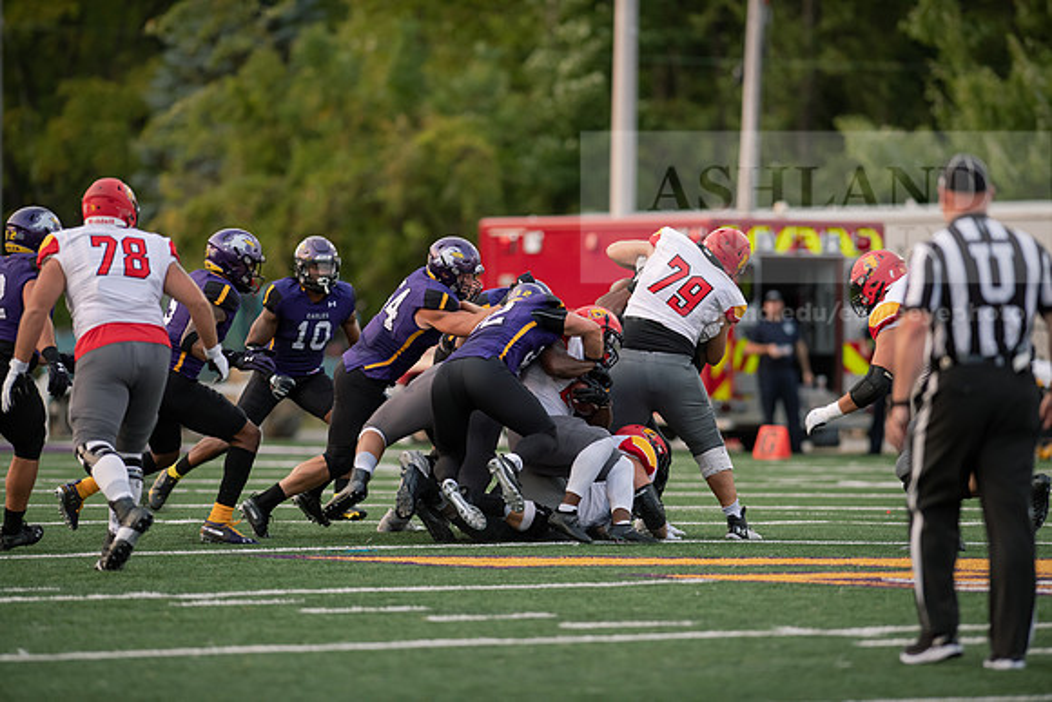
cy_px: 351
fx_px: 8768
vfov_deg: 4.6
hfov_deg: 6.9
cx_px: 526
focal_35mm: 300
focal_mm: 300
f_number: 3.2
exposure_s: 1/1250
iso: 1250
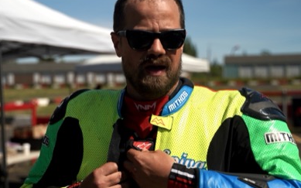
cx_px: 127
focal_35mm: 63
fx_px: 517
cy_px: 85
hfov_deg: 32.4
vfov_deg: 20.6
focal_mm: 43
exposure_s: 1/400
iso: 100
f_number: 2.8
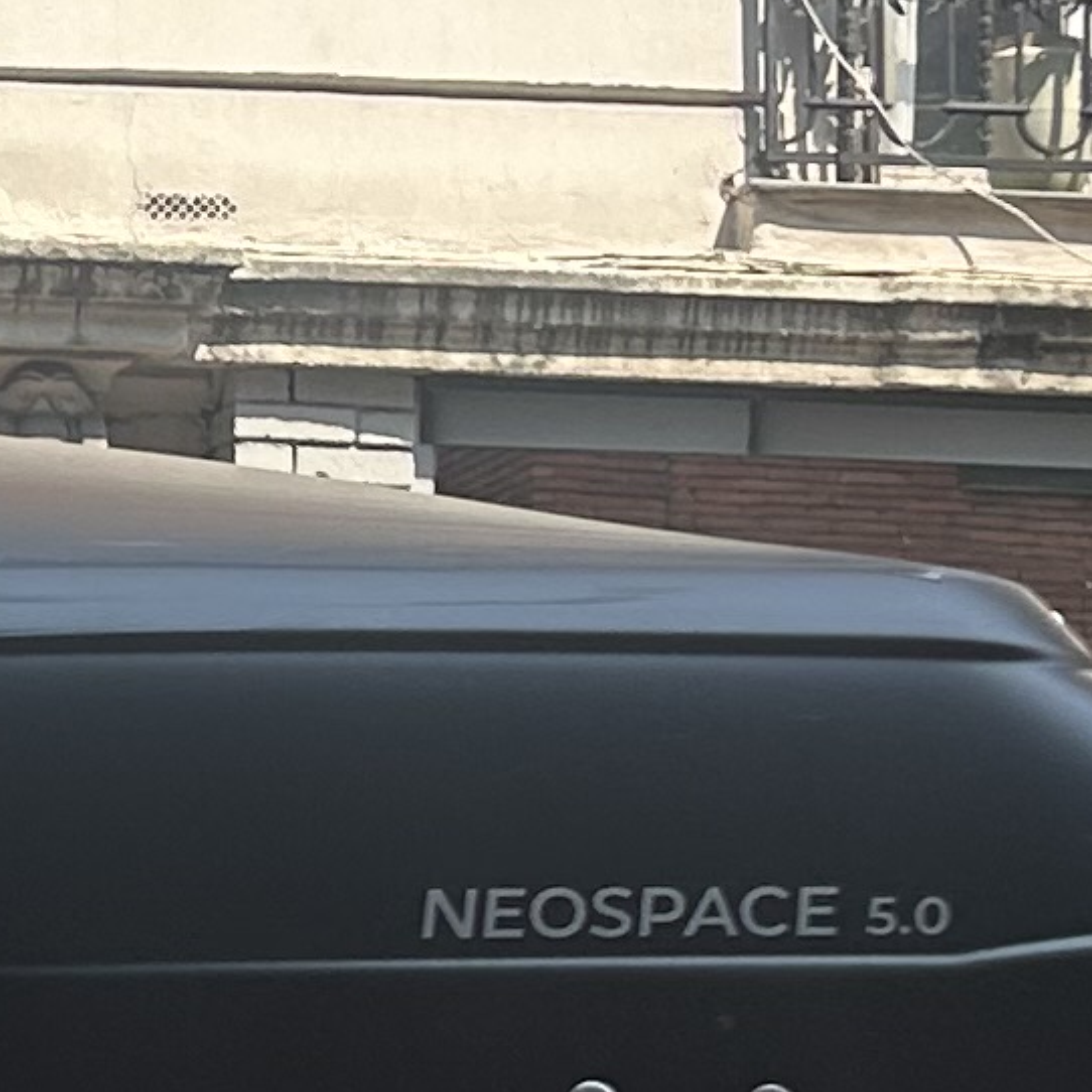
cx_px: -1023
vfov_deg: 10.2
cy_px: 465
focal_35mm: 171
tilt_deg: +6.4
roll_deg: -2.0
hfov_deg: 9.6
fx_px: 6103
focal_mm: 5.7
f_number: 1.5
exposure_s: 1/2915
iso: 50
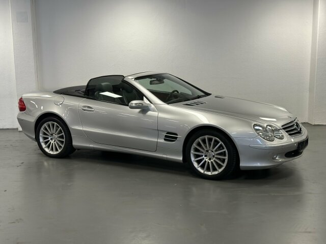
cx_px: 163
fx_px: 452
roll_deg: +0.0
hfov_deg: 39.7
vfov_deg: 30.3
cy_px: 122
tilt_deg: -9.5
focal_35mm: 48
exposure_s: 1/88
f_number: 1.78
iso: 125
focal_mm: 6.86
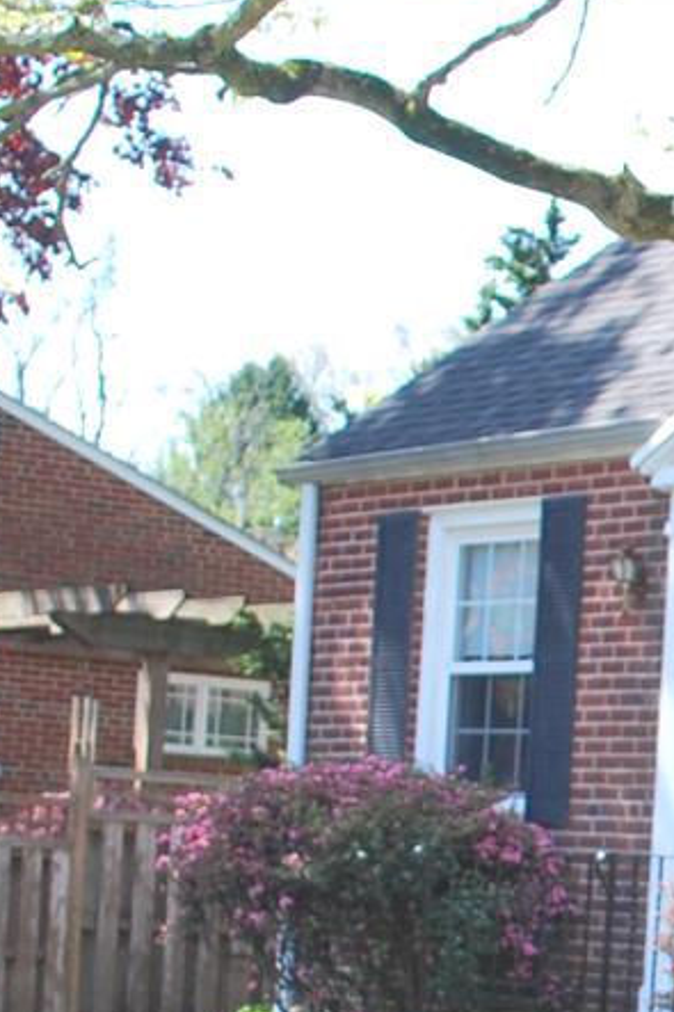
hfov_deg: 10.2
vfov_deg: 16.3
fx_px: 3513
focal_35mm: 125
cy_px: 802
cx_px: 1300
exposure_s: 1/200
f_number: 5.6
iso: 100
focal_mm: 18
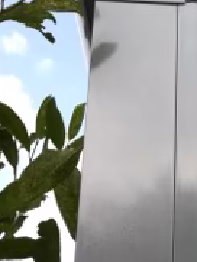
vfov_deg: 26.9
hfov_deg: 20.5
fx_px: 523
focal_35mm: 69
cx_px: 209
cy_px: 248
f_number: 2.2
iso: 50
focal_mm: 3.83
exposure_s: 1/295
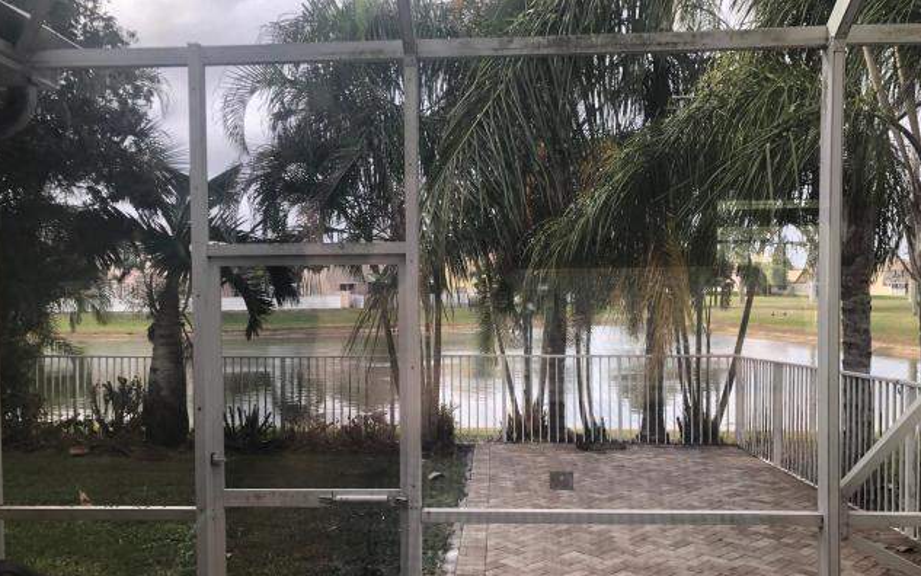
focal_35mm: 30
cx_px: 457
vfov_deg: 41.8
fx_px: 753
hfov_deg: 62.9
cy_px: 323
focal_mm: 3.99
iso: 40
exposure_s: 1/120
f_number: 1.8
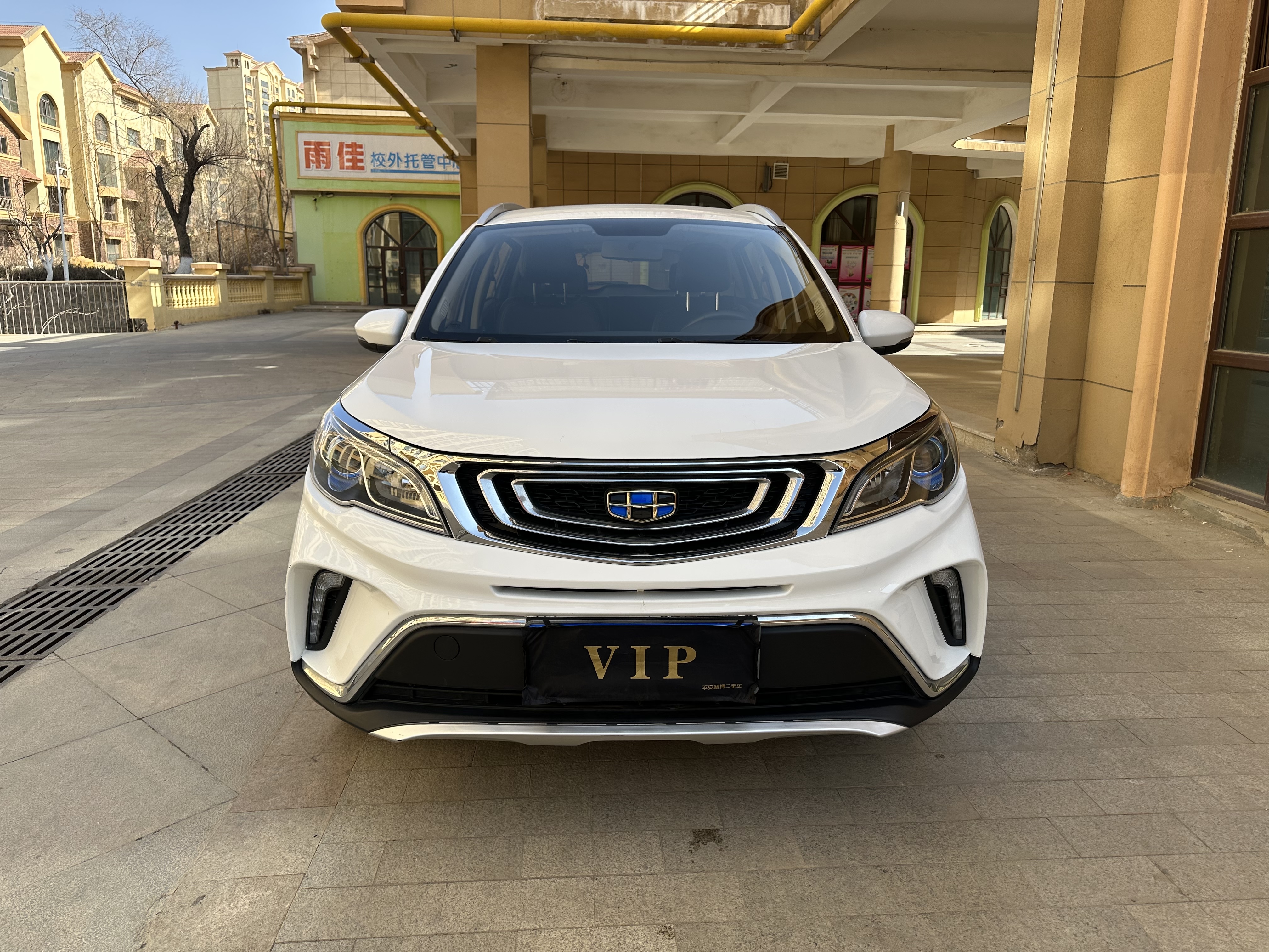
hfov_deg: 71.6
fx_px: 880
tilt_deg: -10.6
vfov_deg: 56.8
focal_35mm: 24
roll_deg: -0.4
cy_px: 476
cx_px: 634
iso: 80
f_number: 1.78
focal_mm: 6.86
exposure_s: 1/2028
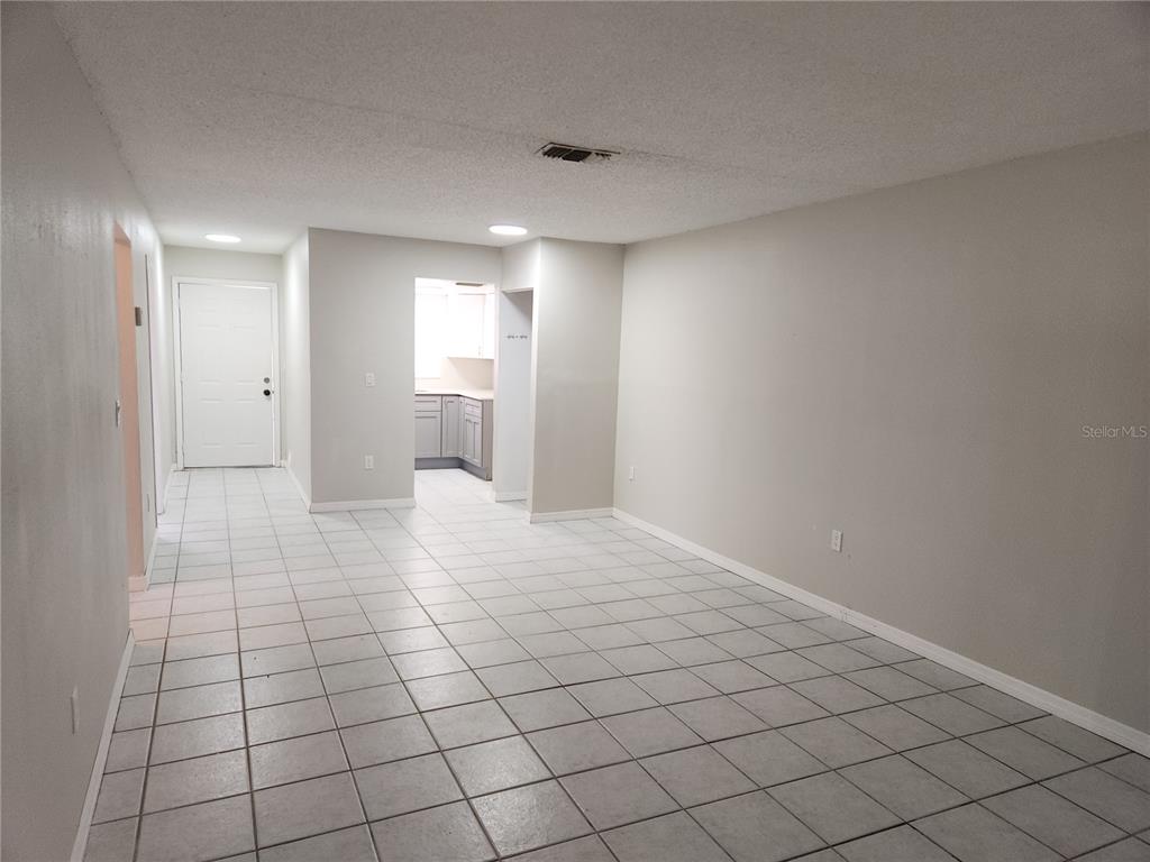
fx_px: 764
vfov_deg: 58.9
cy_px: 431
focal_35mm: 23
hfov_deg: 73.9
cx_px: 575
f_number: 1.8
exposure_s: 1/60
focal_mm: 5.4
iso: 100
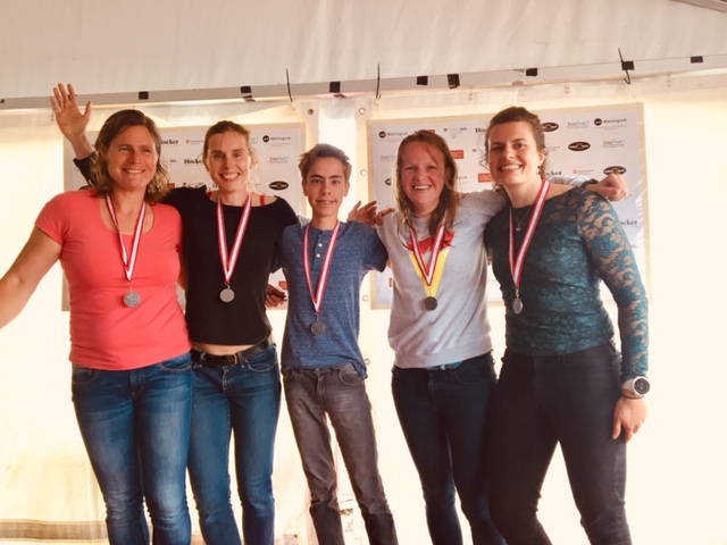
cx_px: 364
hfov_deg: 61.7
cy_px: 272
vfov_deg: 48.2
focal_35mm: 29
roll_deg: +1.2
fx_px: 609
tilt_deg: +1.8
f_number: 2.2
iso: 32
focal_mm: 4.15
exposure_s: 1/33
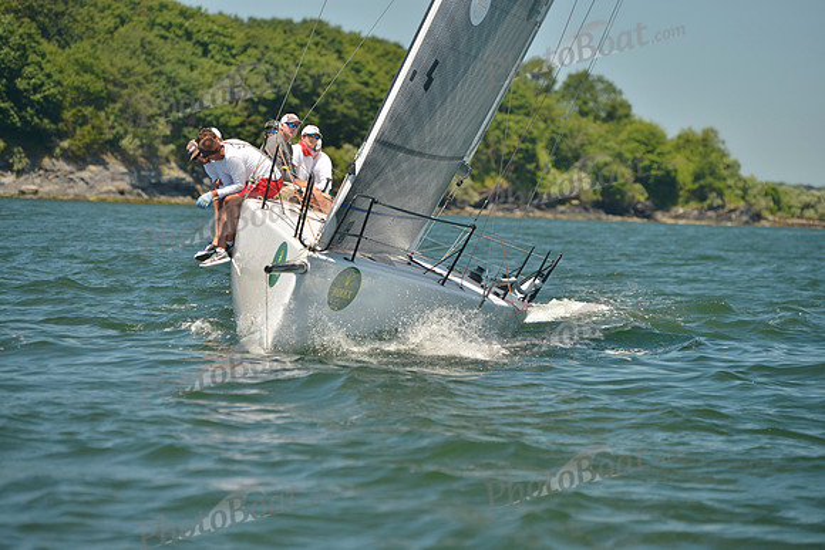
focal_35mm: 145
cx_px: 412
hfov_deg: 14.2
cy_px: 275
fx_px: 3324
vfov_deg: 9.5
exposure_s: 1/1250
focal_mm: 145
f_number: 4
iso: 280
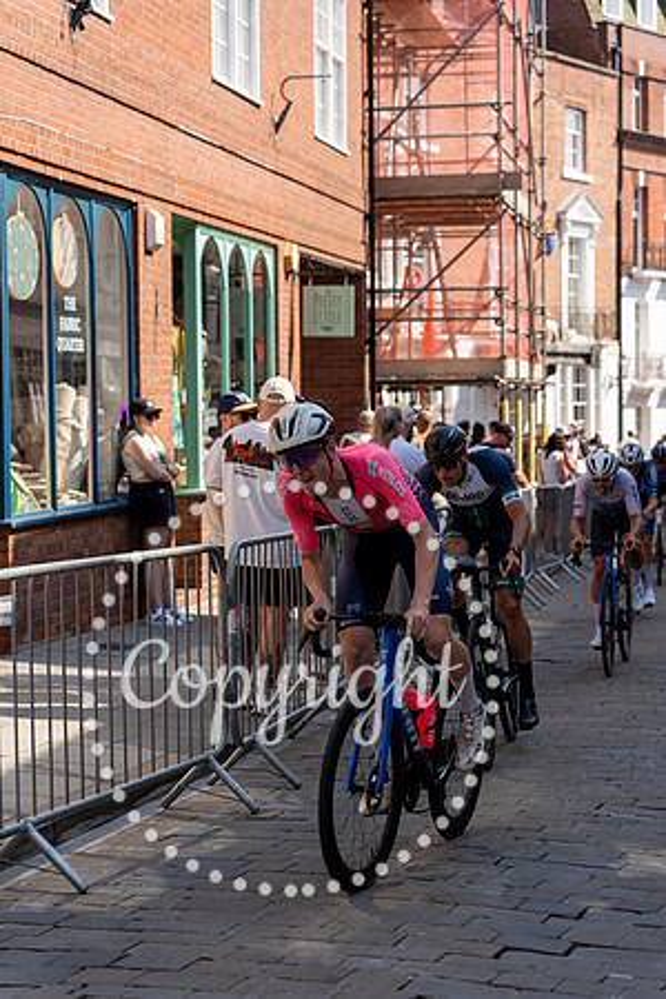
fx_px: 2081
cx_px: 333
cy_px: 500
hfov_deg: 18.2
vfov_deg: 27.0
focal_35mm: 75
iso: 100
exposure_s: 1/400
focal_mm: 75
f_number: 4
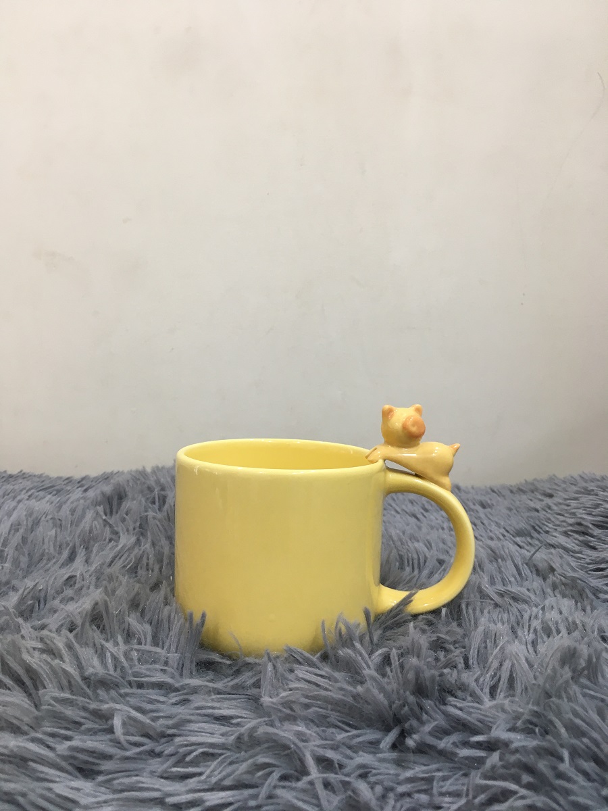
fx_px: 679
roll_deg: -2.3
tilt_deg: -8.1
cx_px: 304
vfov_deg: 61.7
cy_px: 406
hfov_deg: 48.2
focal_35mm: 29
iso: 80
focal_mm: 4.15
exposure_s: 1/33
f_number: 2.2
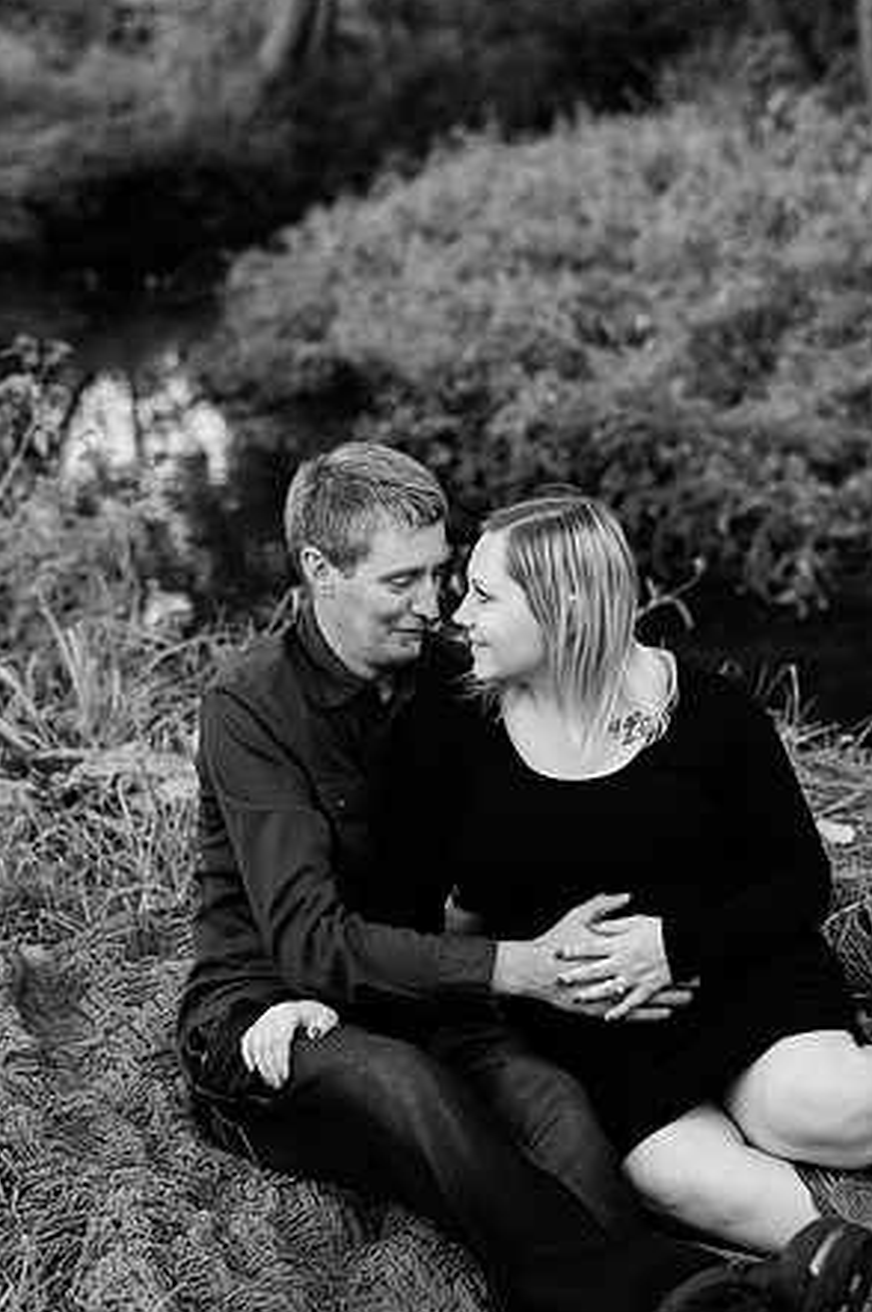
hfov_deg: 23.0
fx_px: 2147
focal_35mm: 59
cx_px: 432
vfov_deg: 34.0
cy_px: 650
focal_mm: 58
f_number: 2.8
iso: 400
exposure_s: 1/200
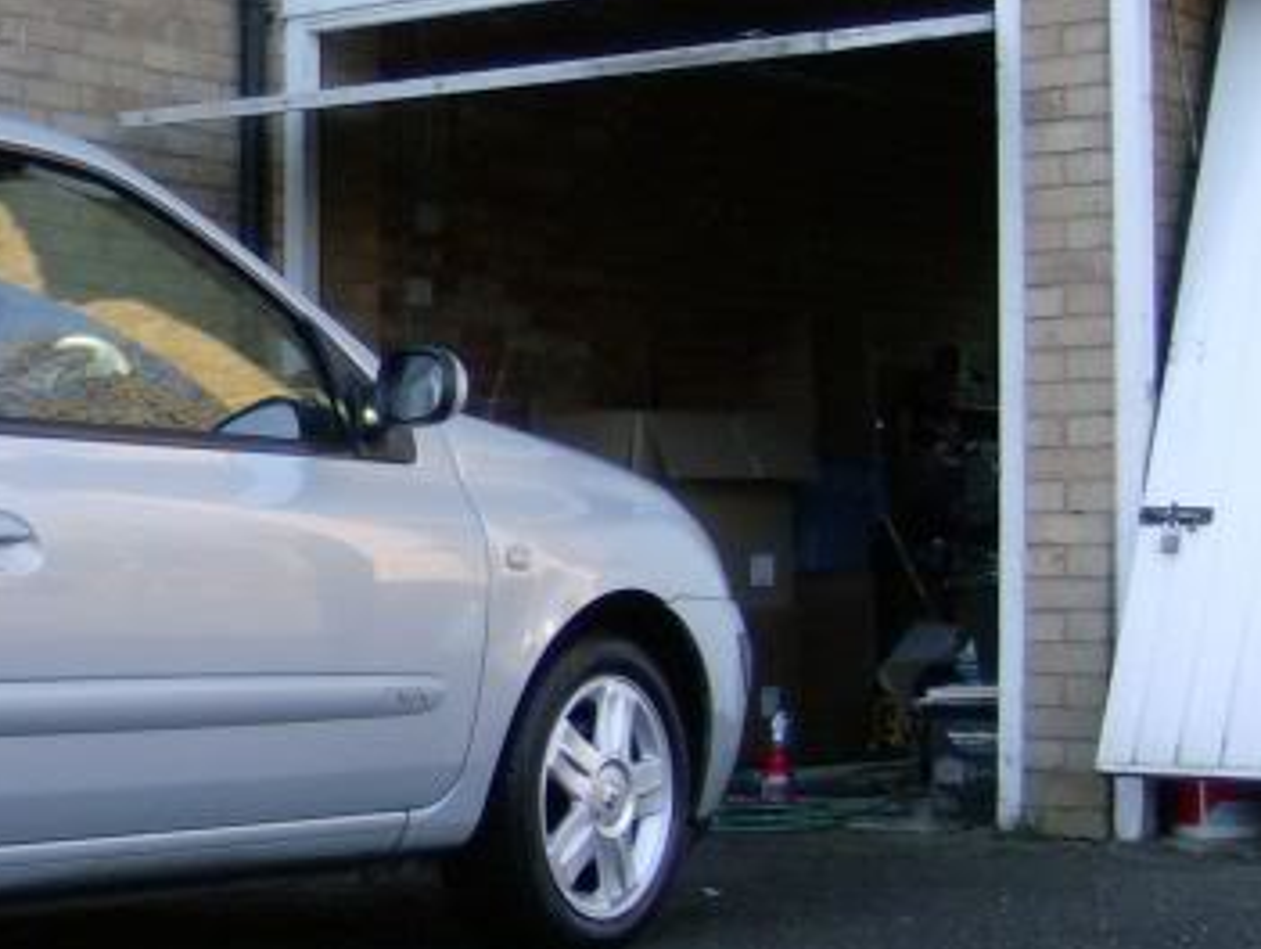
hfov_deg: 22.9
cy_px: 561
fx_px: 2990
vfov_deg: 18.0
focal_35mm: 82
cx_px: 29
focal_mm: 6
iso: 100
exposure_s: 1/204
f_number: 2.8
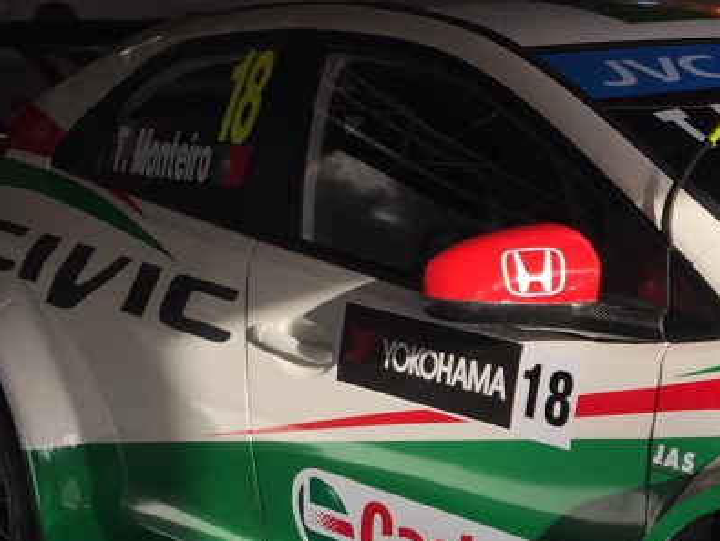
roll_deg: -0.7
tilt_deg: -14.8
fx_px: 1832
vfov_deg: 16.6
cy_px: 499
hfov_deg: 20.5
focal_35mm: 88
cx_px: 915
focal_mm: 4.15
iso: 32
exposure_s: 1/898
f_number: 2.2
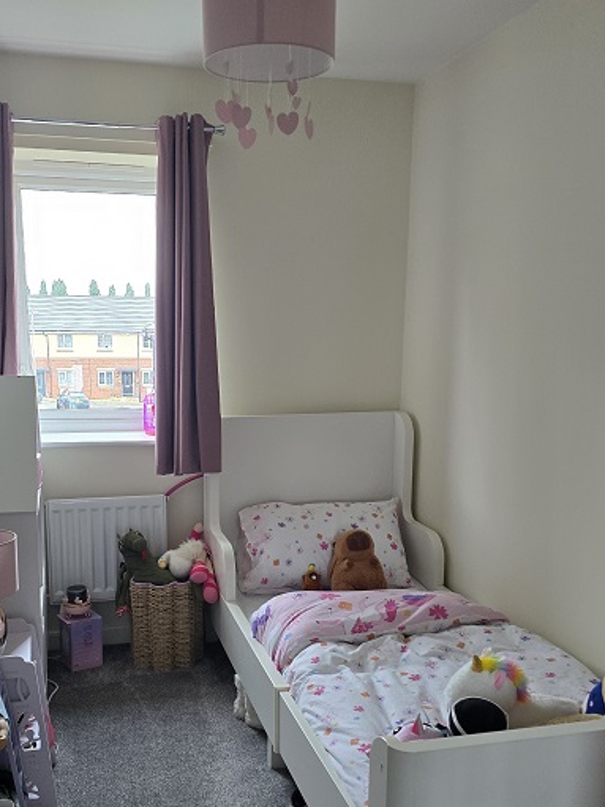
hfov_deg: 39.5
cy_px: 490
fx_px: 839
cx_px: 251
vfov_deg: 51.0
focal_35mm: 36
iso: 250
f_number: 1.7
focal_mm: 6.3
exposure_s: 1/180
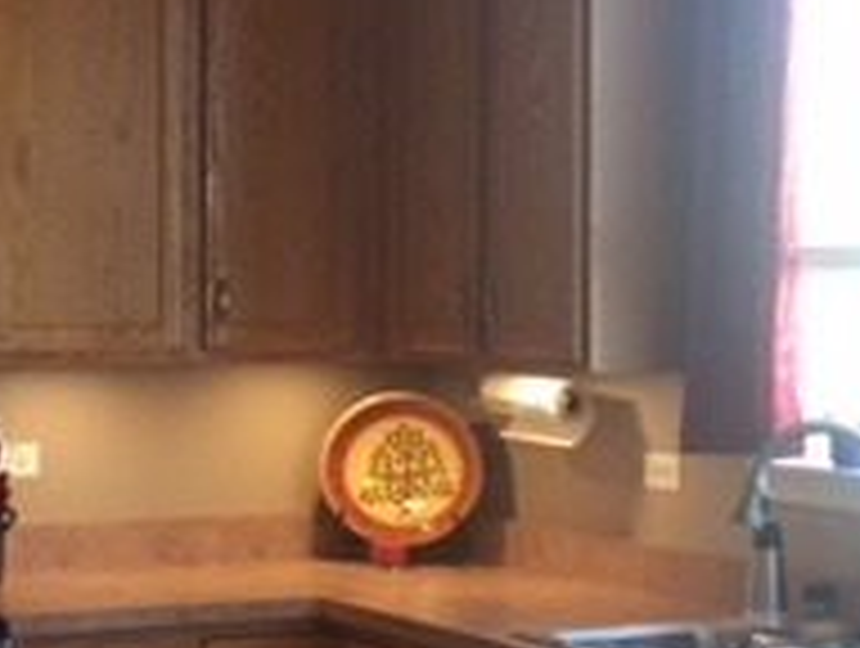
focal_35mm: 97
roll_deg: +0.1
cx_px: 140
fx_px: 2414
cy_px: 315
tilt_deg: -0.1
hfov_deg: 19.9
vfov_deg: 15.3
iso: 100
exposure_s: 1/30
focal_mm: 4.15
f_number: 2.2
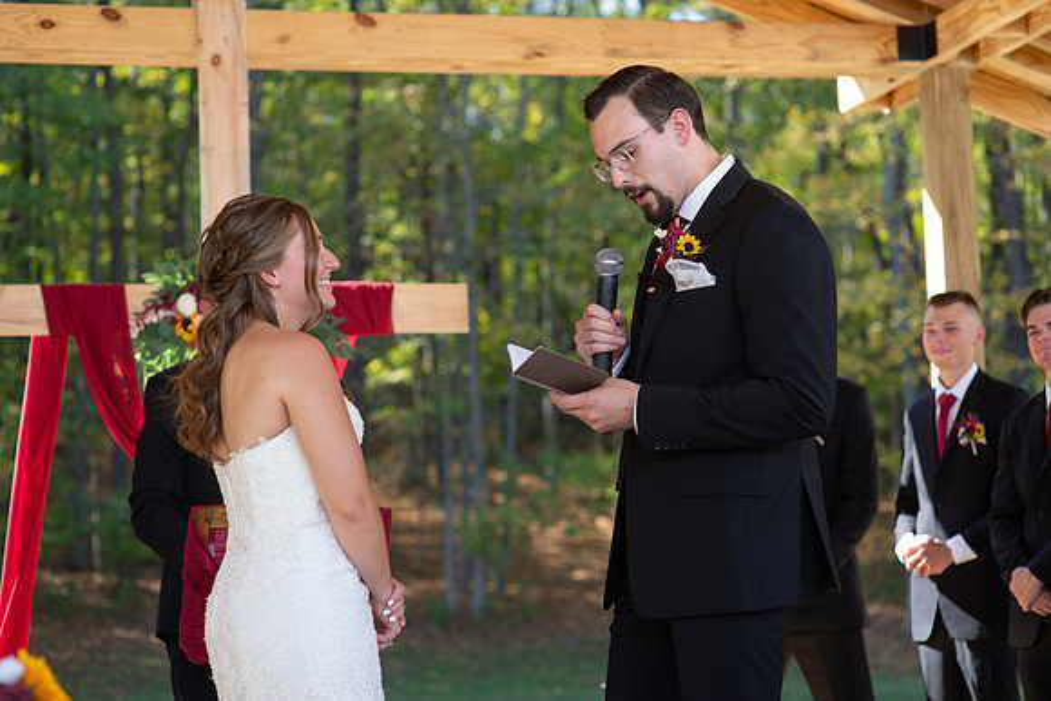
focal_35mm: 85
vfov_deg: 16.1
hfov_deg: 23.9
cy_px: 350
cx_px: 526
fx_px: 2482
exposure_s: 1/500
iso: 400
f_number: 4
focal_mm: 85
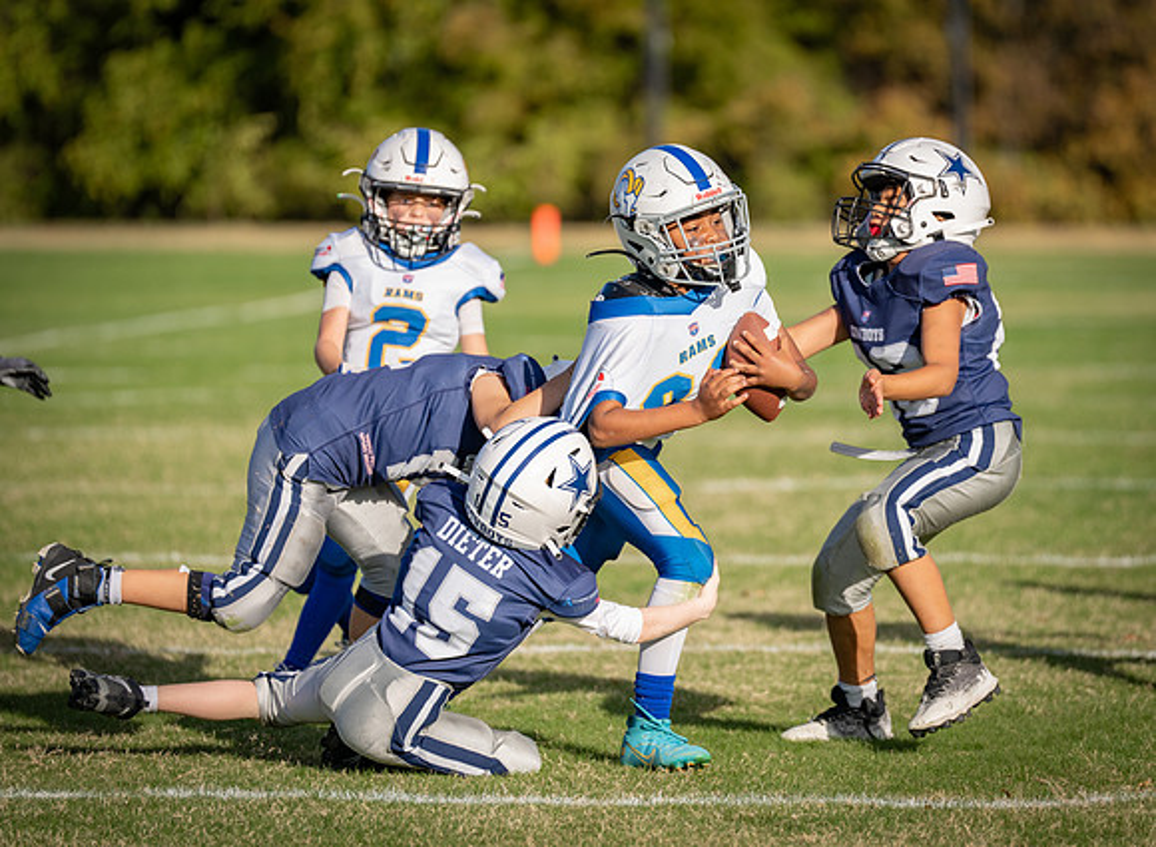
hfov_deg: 8.0
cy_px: 389
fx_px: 8305
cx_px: 684
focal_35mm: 251
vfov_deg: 5.8
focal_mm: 200
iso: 100
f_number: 2.8
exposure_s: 1/2000
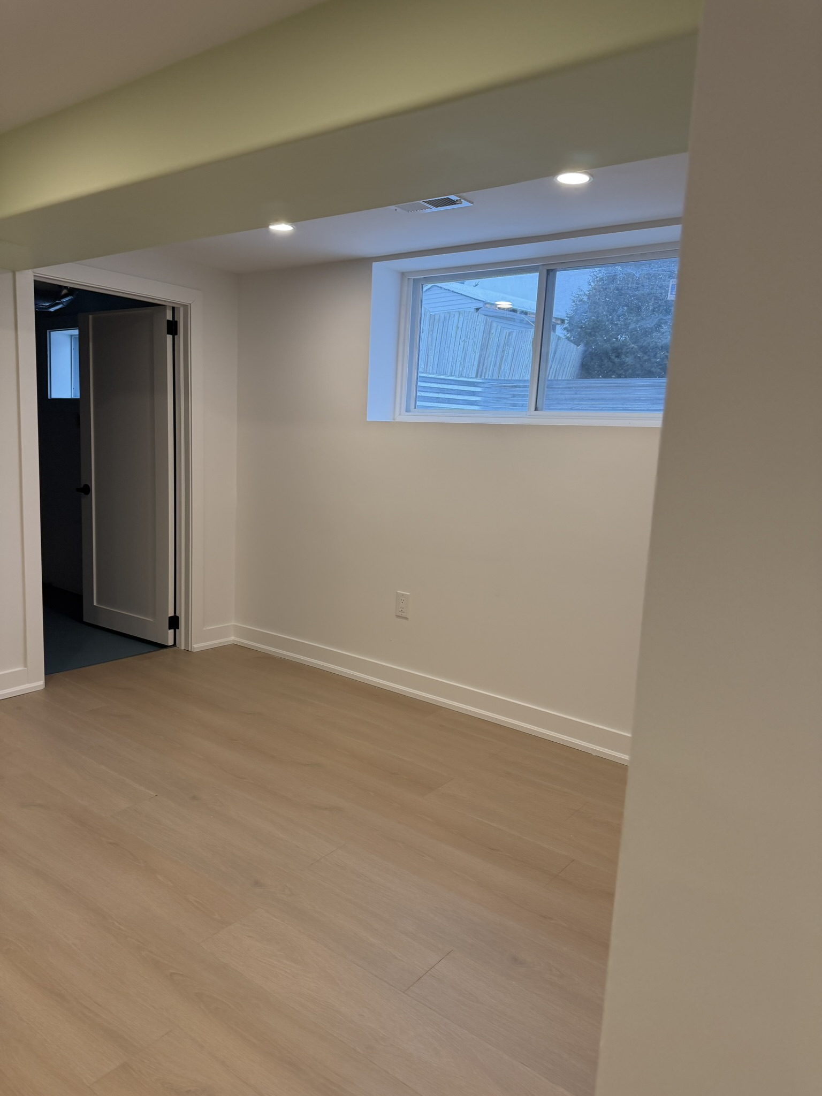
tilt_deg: -7.2
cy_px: 548
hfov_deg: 56.8
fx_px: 760
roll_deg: -3.3
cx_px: 411
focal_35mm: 24
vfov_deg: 71.6
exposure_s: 1/167
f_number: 1.78
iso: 160
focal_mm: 6.76
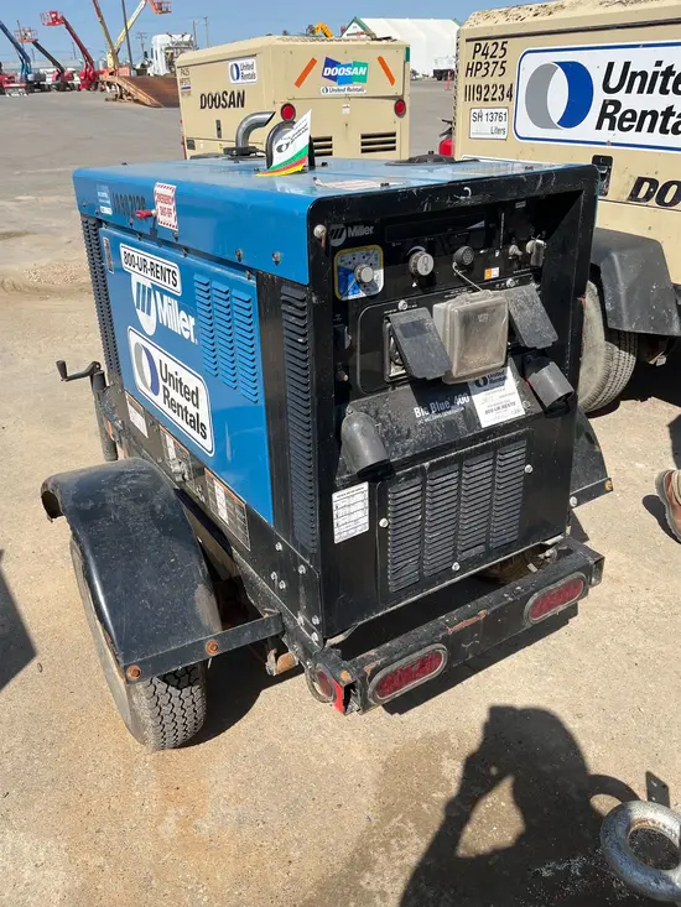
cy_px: 454
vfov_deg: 67.3
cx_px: 340
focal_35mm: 26
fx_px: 682
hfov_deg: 53.1
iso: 50
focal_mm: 5.1
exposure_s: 1/3311
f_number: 1.6
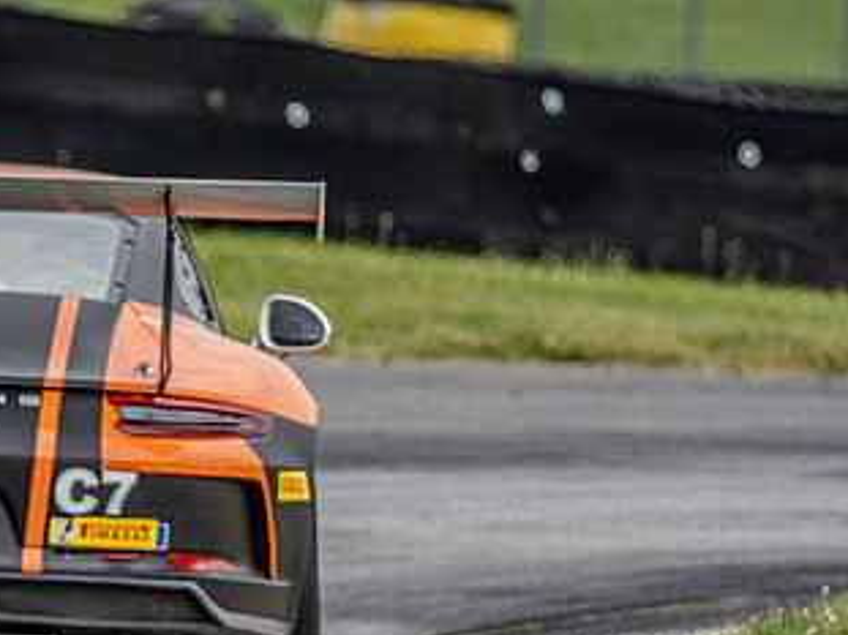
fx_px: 27426
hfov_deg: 1.8
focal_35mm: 1120
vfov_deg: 1.3
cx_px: 202
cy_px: 459
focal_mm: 300
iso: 320
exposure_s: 1/320
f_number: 4
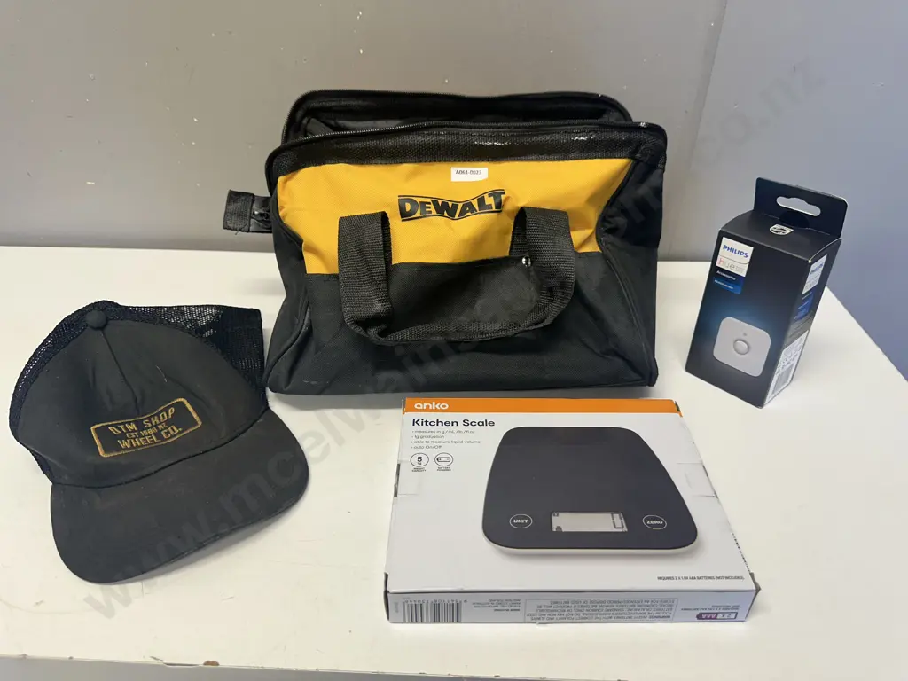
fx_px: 630
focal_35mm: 24
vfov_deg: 56.8
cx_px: 454
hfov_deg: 71.6
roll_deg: -0.7
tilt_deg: -34.1
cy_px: 340
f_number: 1.78
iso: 125
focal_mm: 6.86
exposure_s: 1/100
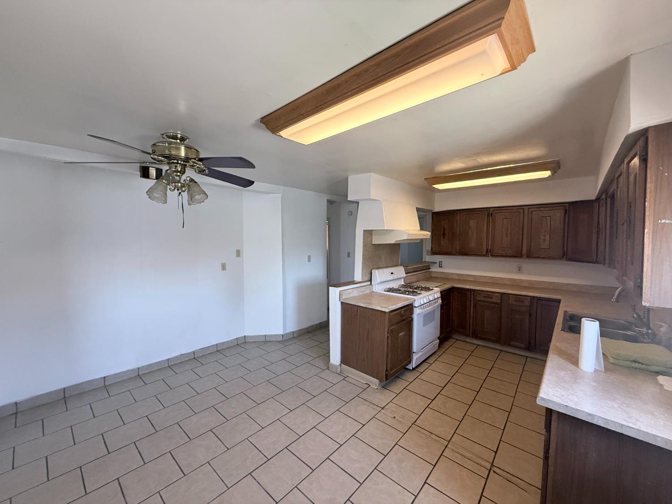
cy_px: 252
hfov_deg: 102.1
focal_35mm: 14
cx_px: 336
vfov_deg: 85.7
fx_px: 272
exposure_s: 1/120
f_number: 2.2
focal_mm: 2.22
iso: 500
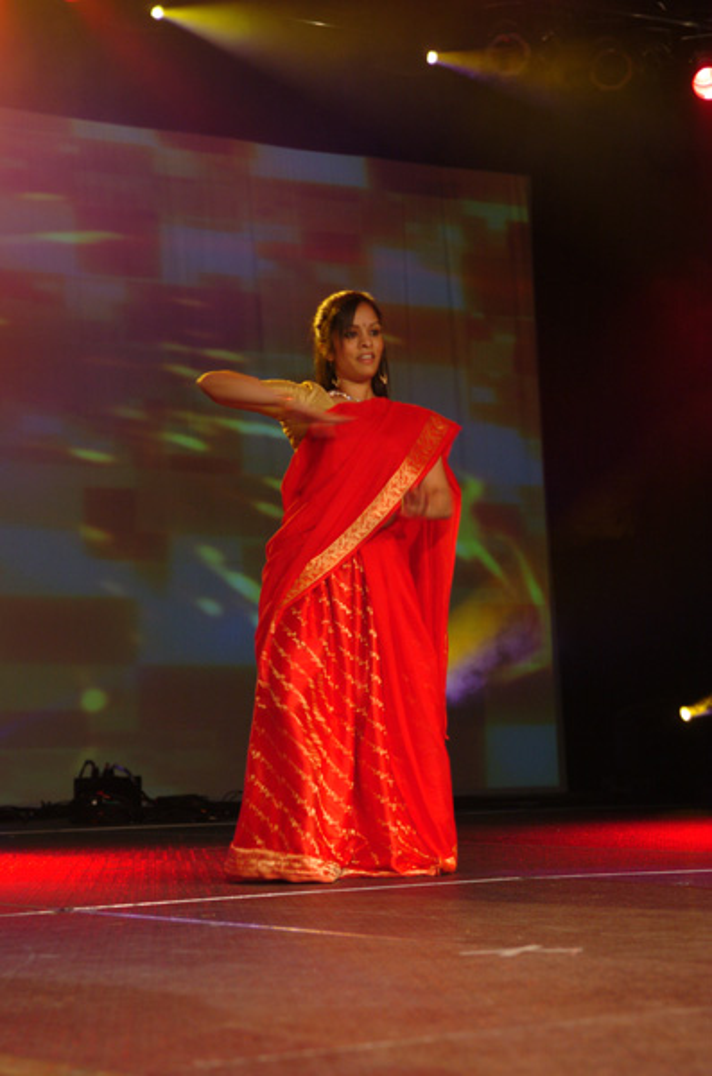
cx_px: 356
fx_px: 2460
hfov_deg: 16.5
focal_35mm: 82
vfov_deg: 24.7
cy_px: 538
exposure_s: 1/60
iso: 400
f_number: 2.8
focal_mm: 55
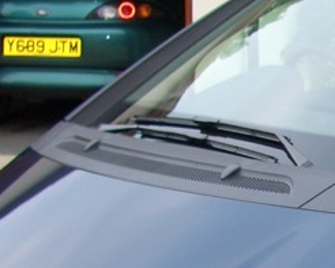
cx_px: 464
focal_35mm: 139
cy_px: 369
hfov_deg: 13.3
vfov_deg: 10.8
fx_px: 1379
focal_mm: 5.8
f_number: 2.6
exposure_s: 1/250
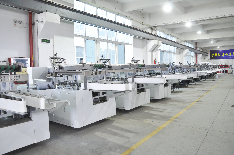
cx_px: 117
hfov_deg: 67.4
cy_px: 78
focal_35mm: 27
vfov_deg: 47.8
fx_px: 175
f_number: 4.5
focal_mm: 18
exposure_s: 1/2.5
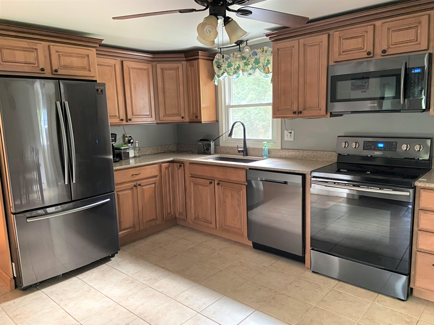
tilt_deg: -8.3
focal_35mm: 26
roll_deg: +1.7
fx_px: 326
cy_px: 162
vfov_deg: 53.1
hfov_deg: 67.3
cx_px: 217
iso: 1000
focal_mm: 4.25
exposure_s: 1/20
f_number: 1.8
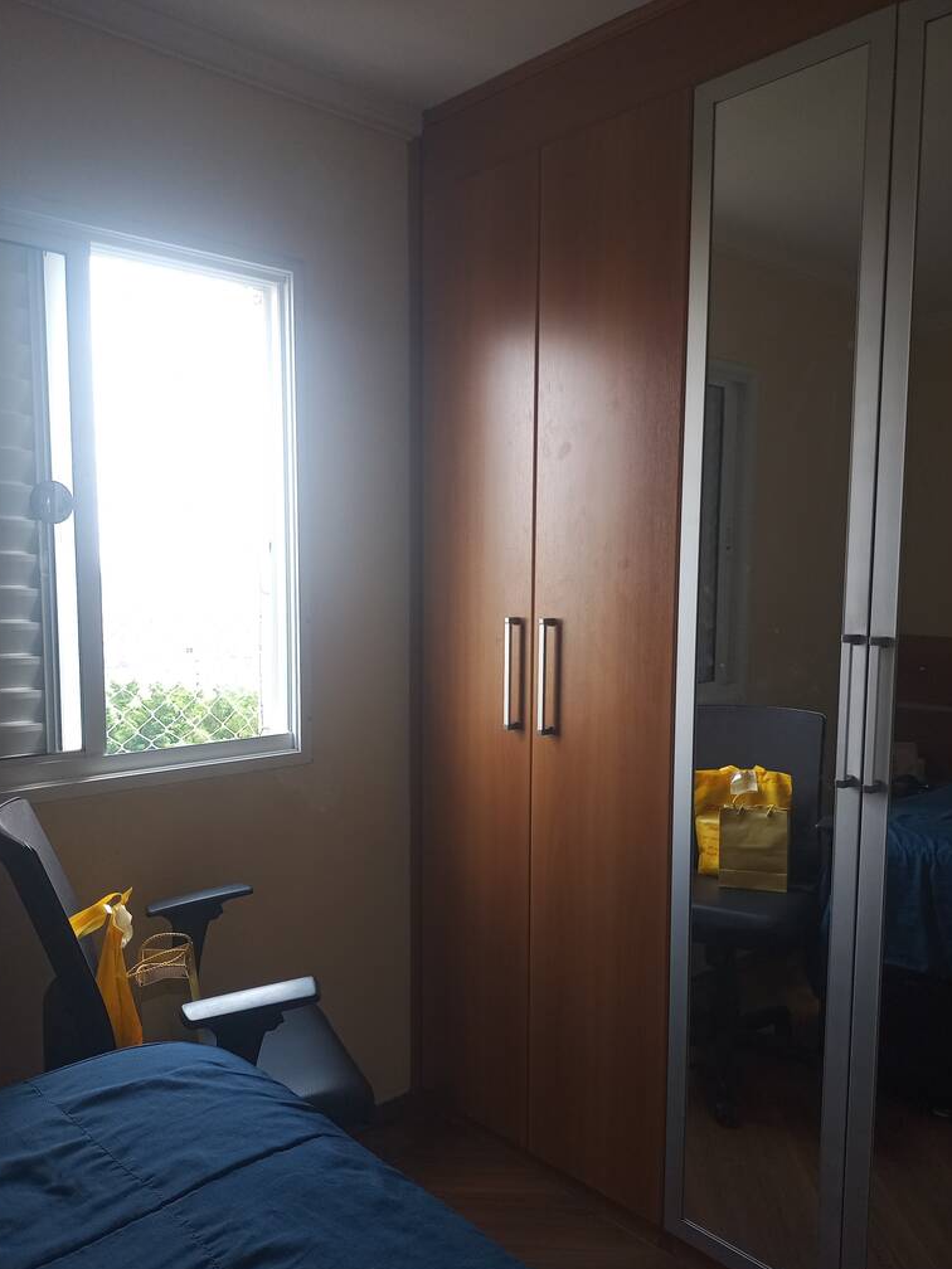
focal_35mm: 30
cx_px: 451
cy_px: 679
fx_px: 1100
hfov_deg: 46.8
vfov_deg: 59.9
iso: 50
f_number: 1.8
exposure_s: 1/120
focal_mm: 4.71
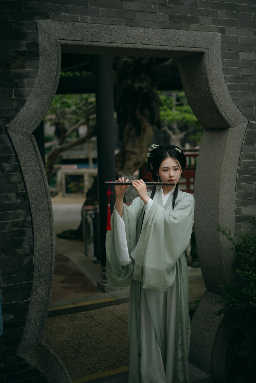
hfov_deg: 27.0
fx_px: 533
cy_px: 192
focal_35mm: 50
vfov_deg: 39.6
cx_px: 128
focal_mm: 50
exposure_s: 1/100
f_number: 1.8
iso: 100
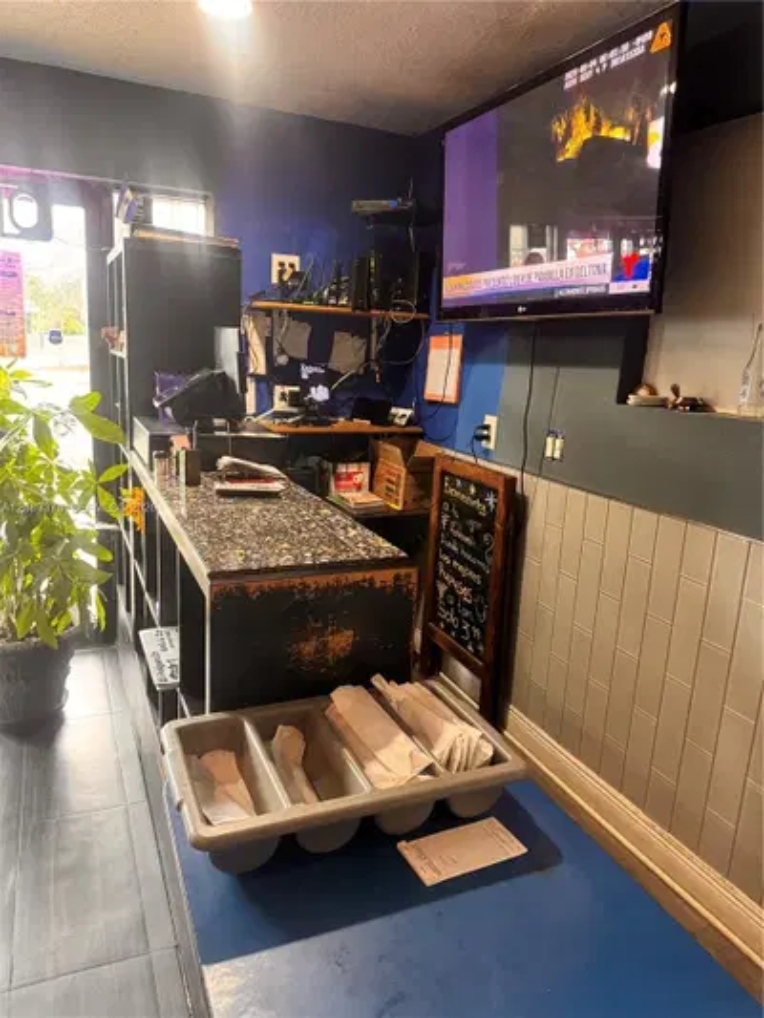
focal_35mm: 24
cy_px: 509
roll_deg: -3.0
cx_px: 382
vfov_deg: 71.6
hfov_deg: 56.8
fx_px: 706
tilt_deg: -11.0
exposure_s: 1/60
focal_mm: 6.76
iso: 500
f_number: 1.78
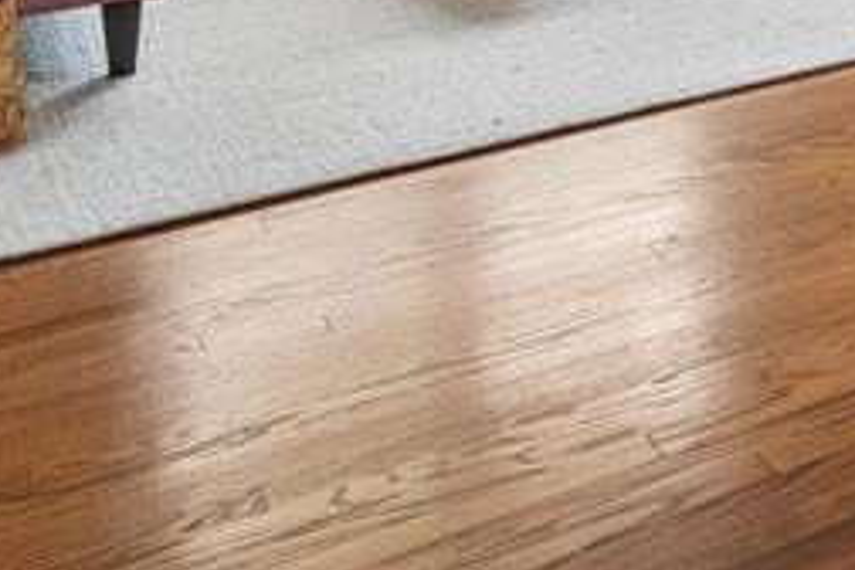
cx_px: 1384
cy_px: -441
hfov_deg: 23.0
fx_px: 1544
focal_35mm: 65
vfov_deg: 17.3
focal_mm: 16
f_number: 8
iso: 400
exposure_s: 1/15
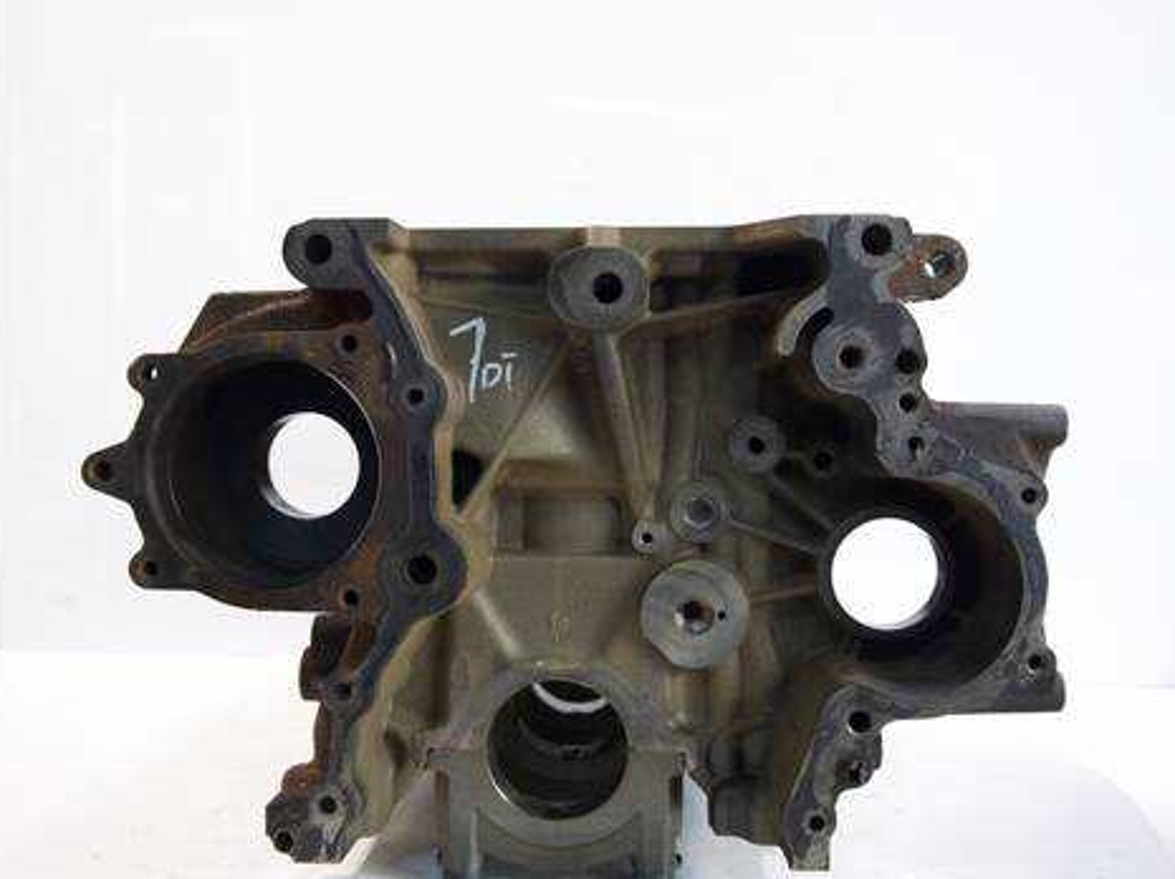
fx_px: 1051
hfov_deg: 58.4
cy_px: 450
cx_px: 591
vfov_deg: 45.4
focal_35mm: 31
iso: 1600
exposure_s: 1/125
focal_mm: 15
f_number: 3.6
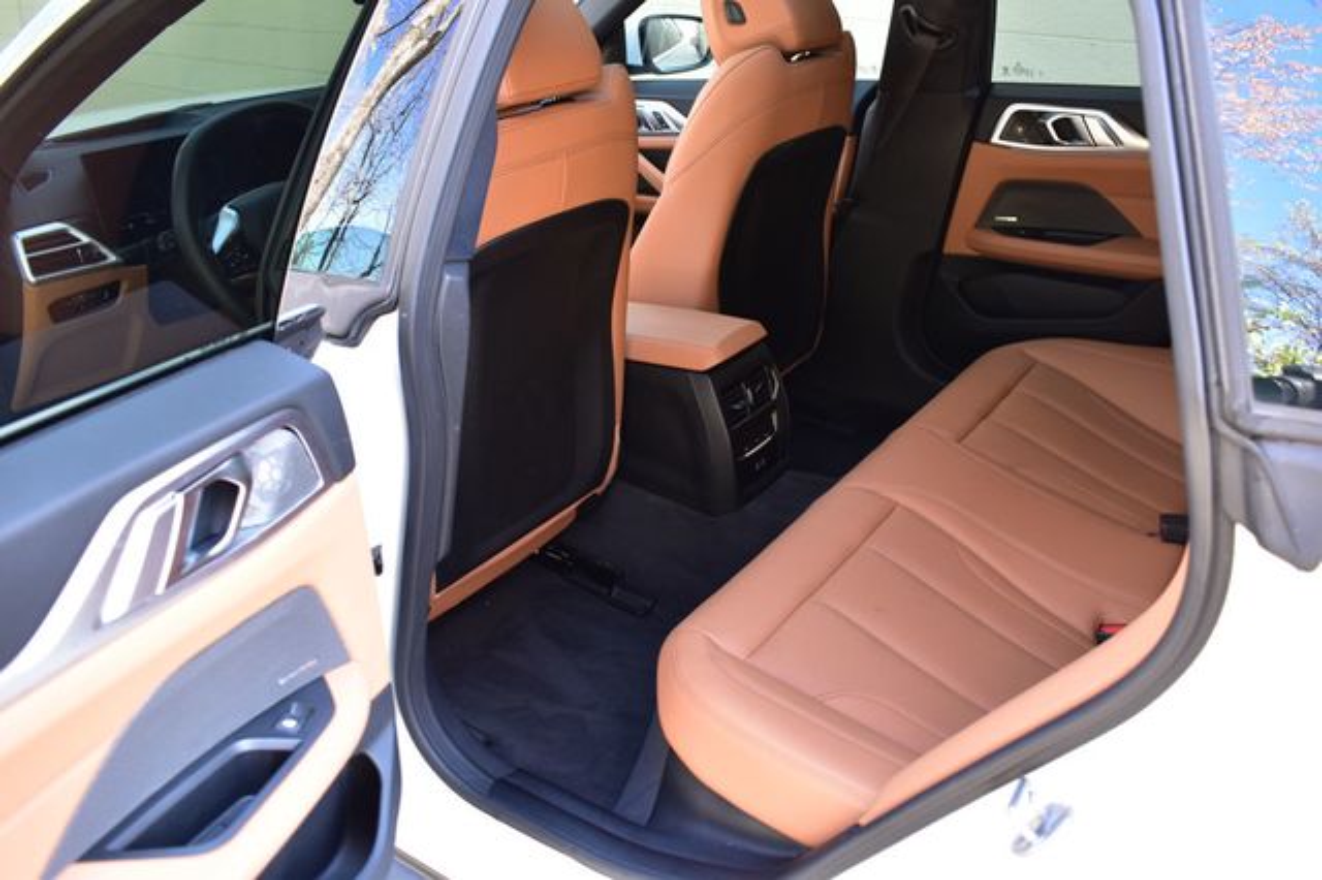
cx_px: 661
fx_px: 1101
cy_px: 440
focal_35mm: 30
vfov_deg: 43.6
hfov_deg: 62.0
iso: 400
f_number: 6.3
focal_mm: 20
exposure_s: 1/20
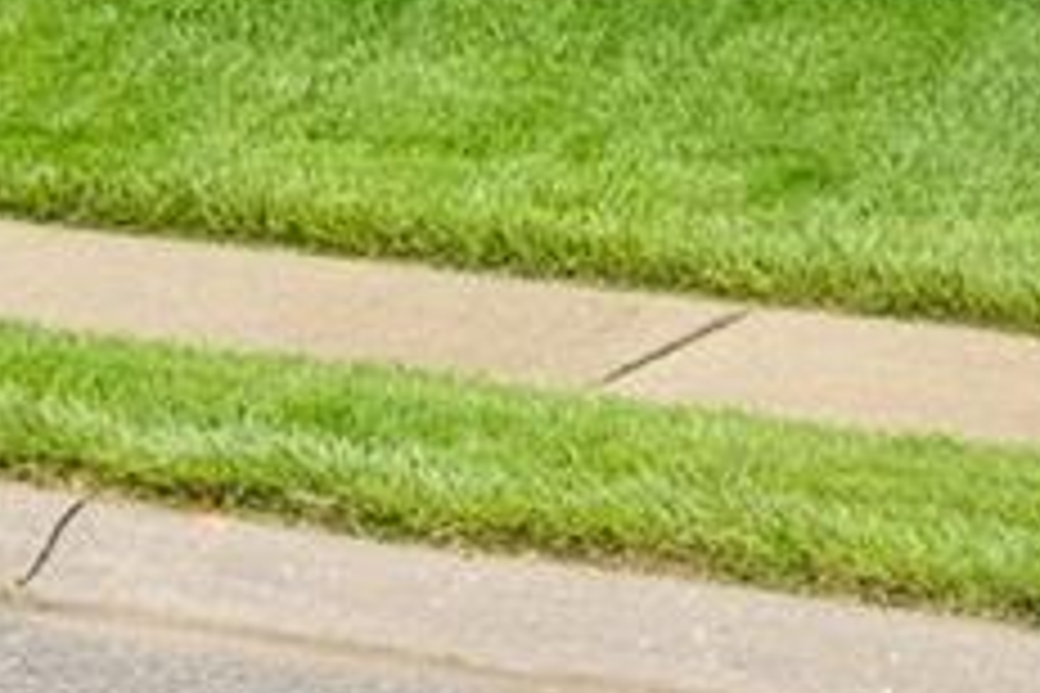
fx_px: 6008
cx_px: -333
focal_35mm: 208
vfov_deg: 6.0
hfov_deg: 9.7
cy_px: -1629
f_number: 8
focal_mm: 15
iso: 400
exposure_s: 1/50
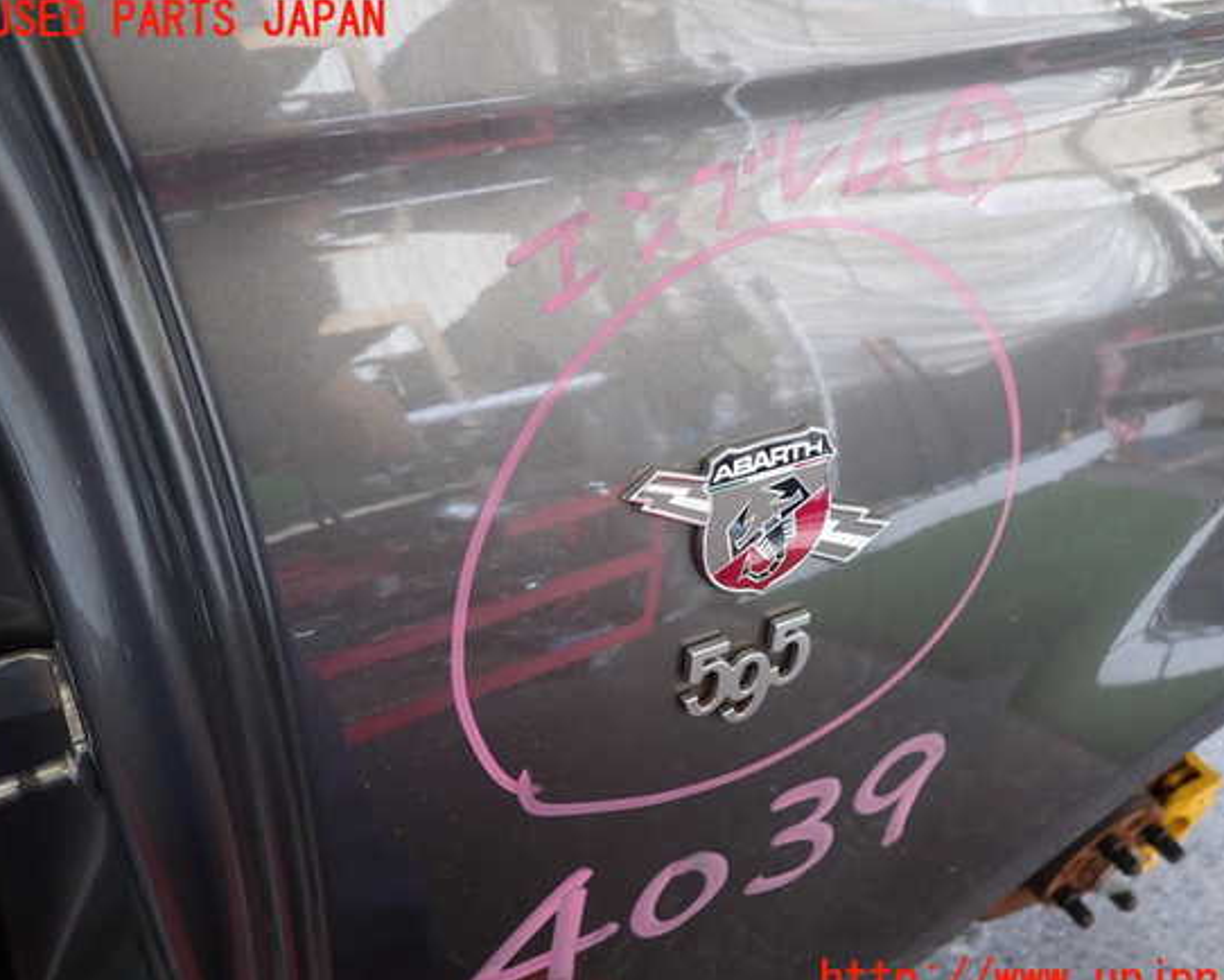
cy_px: 501
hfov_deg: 64.0
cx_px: 653
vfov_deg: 53.2
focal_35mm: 27
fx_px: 978
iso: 200
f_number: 2
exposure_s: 1/30
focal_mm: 4.5
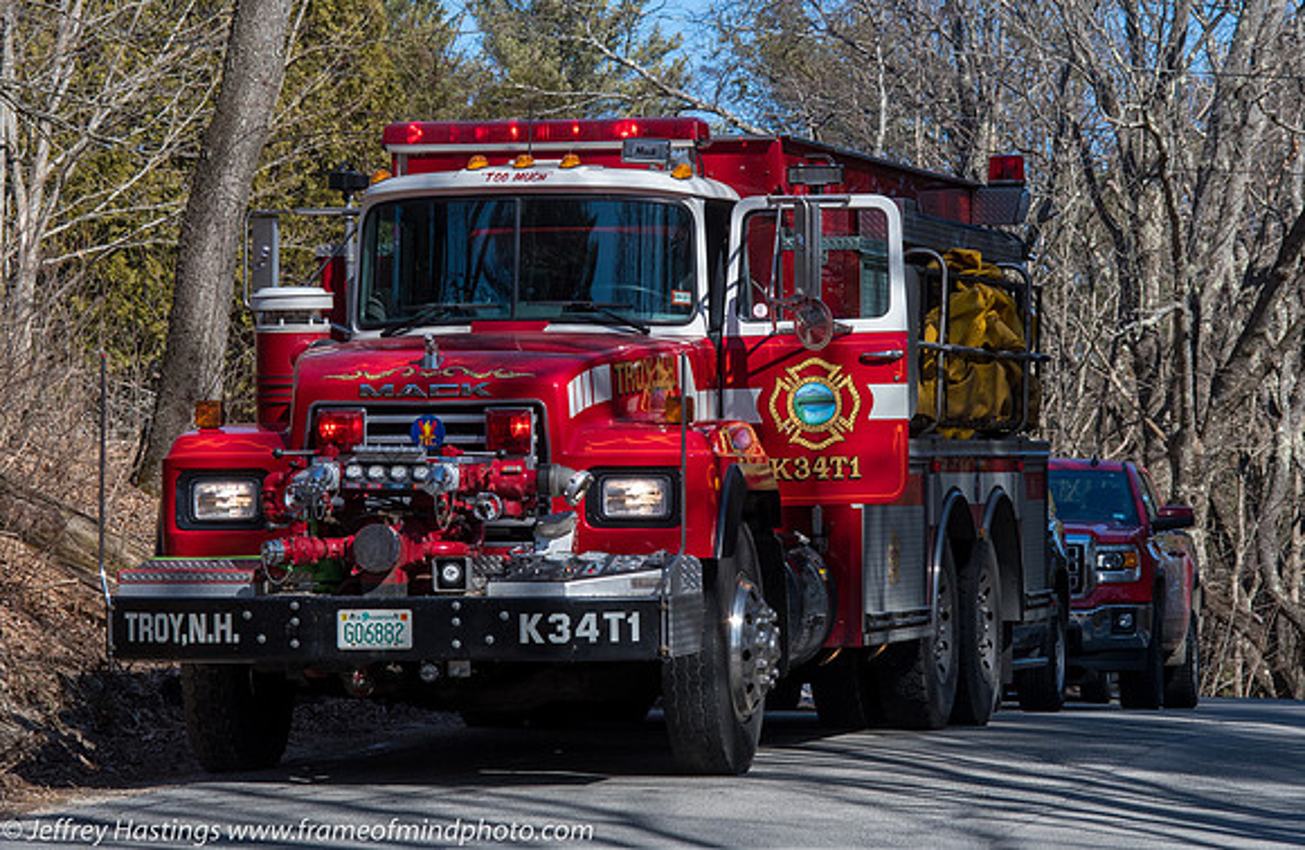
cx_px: 678
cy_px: 393
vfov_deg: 7.9
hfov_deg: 12.2
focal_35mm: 170
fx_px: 6121
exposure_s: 1/500
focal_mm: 95
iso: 400
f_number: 10
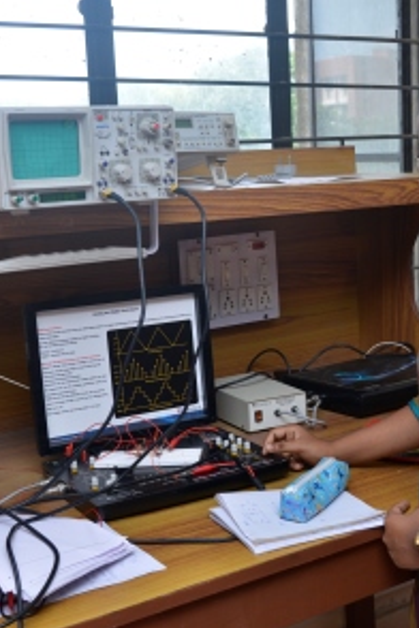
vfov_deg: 34.5
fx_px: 1013
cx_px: 338
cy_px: 315
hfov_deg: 23.0
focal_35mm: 58
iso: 320
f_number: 6.3
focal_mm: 38
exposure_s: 1/125
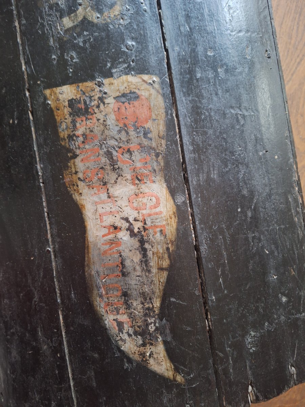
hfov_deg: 58.9
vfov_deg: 73.9
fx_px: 270
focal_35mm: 23
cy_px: 204
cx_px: 152
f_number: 1.8
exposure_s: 1/20
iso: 640
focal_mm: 5.54
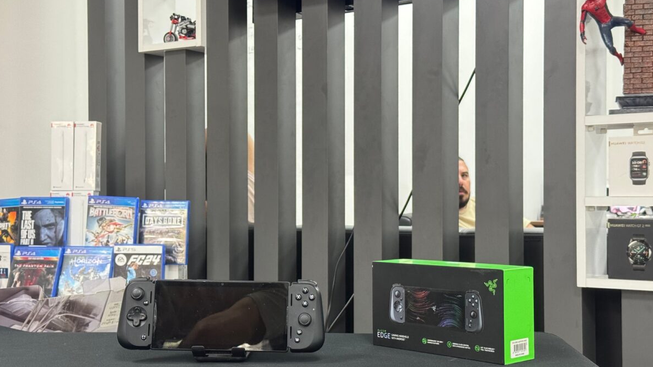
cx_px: 326
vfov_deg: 22.6
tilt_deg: -1.1
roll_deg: -0.6
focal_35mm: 53
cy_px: 187
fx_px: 918
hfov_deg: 39.2
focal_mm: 6.76
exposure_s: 1/40
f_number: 1.78
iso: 500
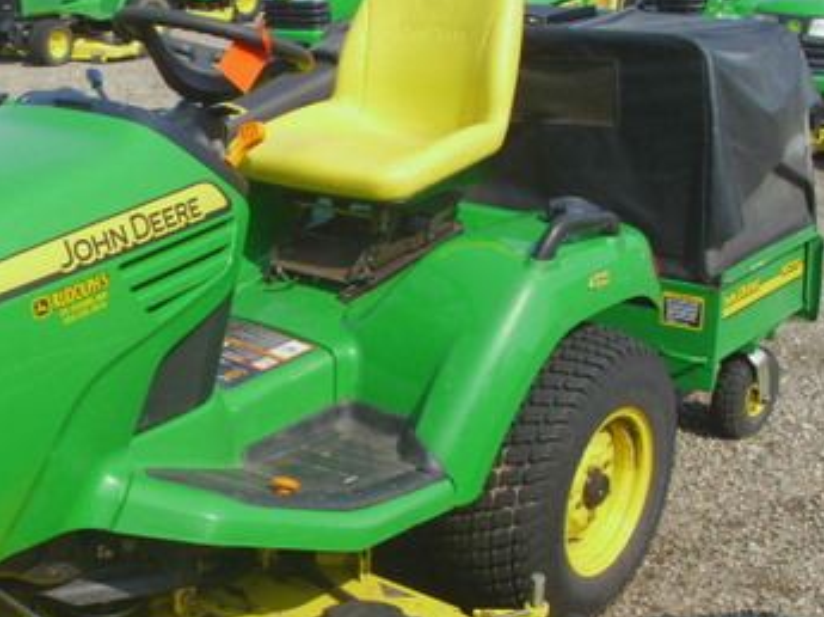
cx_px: 263
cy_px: 404
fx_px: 1427
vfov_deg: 24.3
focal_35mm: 60
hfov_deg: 31.9
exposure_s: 1/394
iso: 50
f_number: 4.3
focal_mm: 6.36
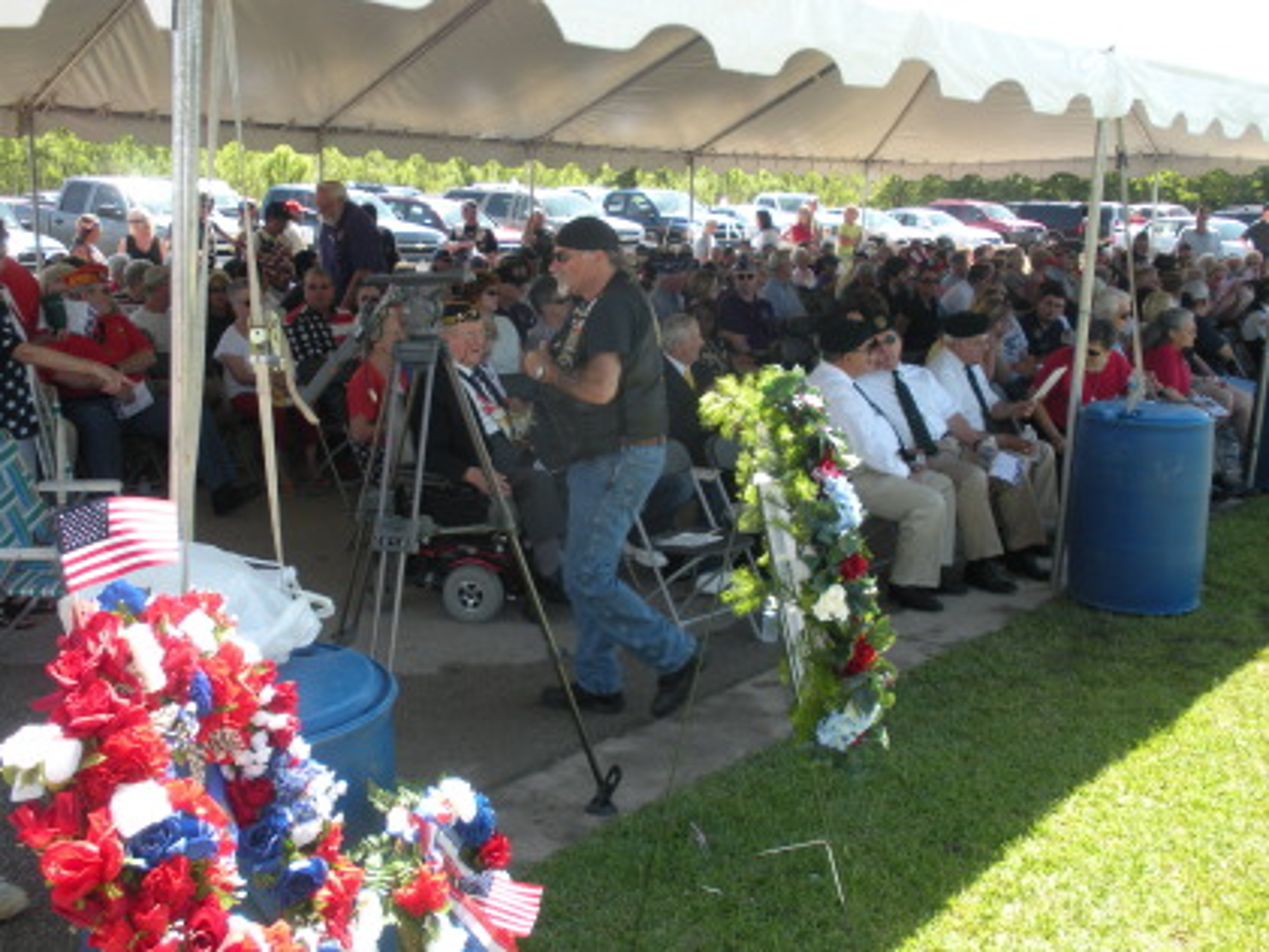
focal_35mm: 39
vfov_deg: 36.8
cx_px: 666
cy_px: 440
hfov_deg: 47.8
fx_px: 1430
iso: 88
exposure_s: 1/180
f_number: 3.5
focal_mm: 6.3
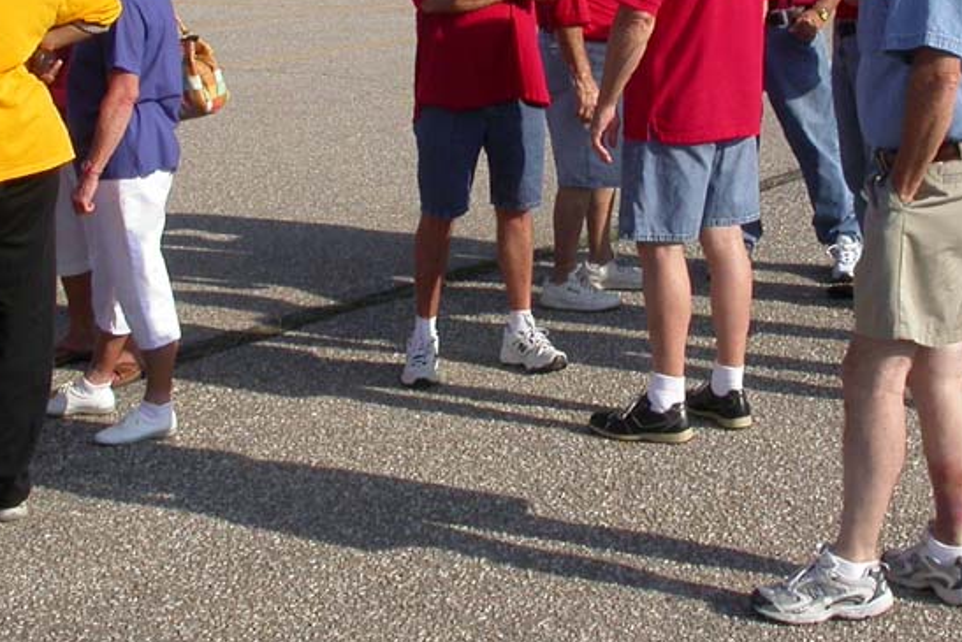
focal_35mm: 74
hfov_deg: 27.3
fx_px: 1978
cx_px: 535
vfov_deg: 18.1
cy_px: 33
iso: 100
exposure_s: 1/326
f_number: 7.5
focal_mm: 7.85
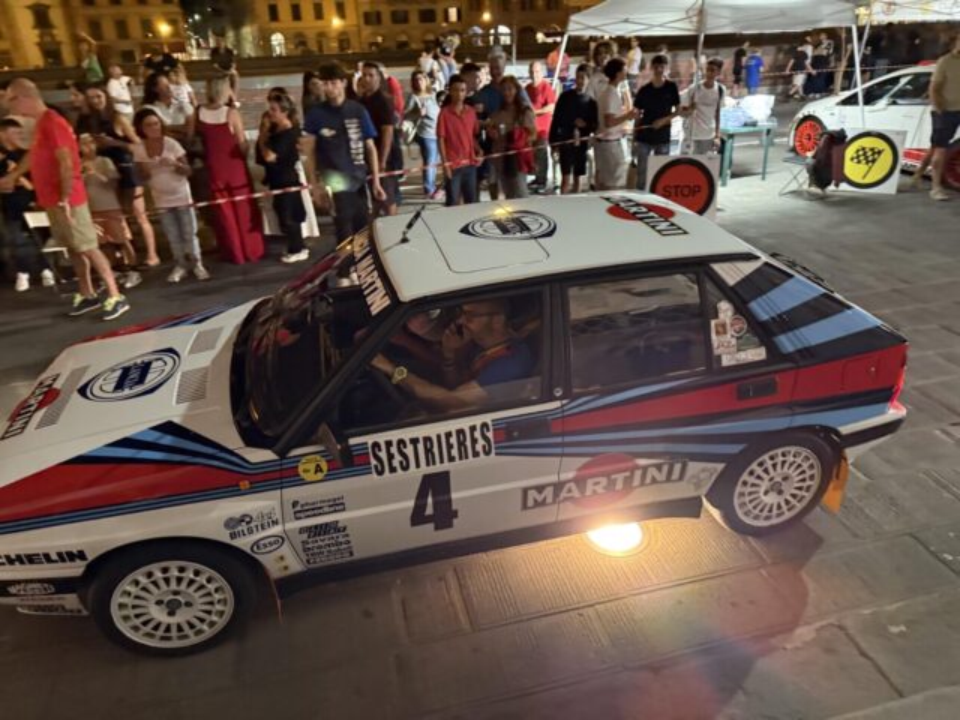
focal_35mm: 24
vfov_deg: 56.8
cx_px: 480
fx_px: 666
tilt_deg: -23.0
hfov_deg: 71.6
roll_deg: +3.4
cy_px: 360
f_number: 1.78
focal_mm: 6.76
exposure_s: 1/33
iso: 800
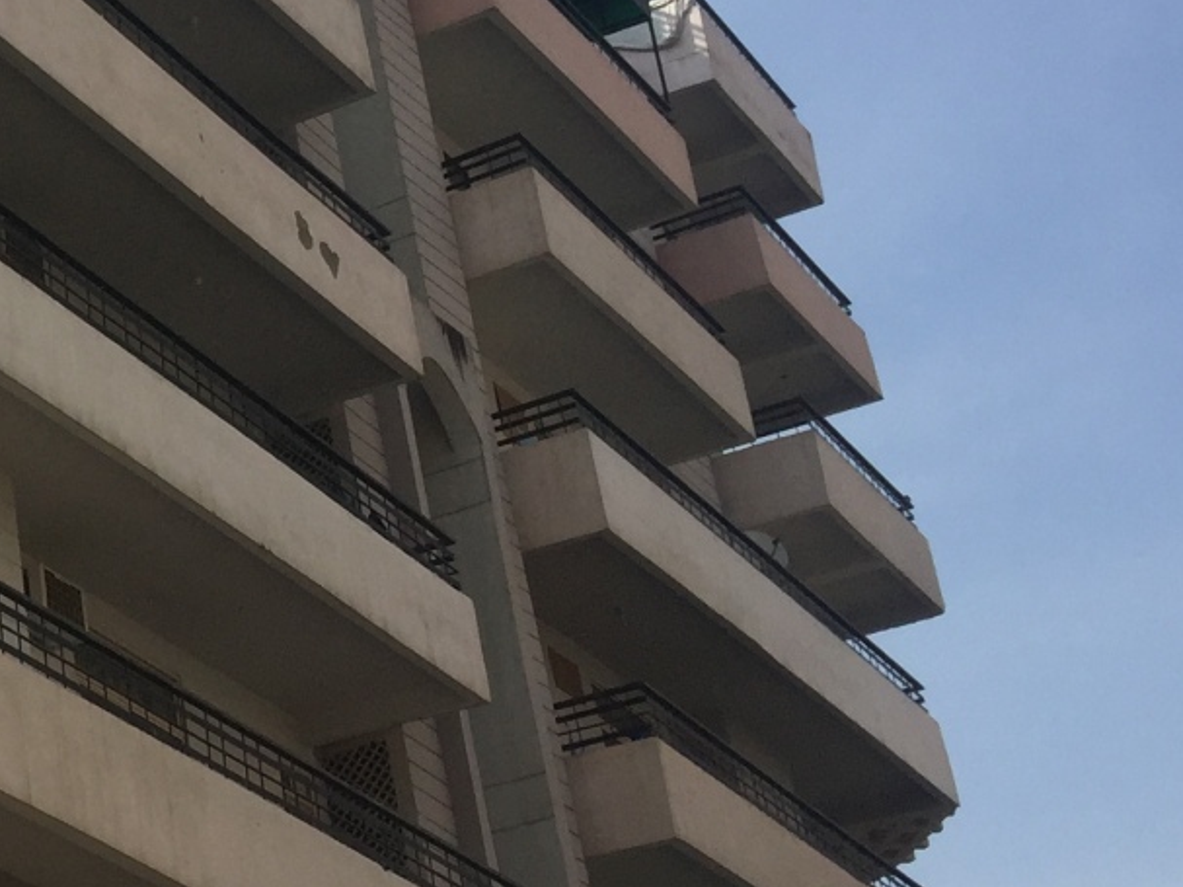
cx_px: -533
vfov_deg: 16.9
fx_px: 2973
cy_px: 287
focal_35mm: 87
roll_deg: -0.6
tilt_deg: +32.5
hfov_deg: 19.8
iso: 32
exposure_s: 1/3049
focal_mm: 4.15
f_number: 2.2
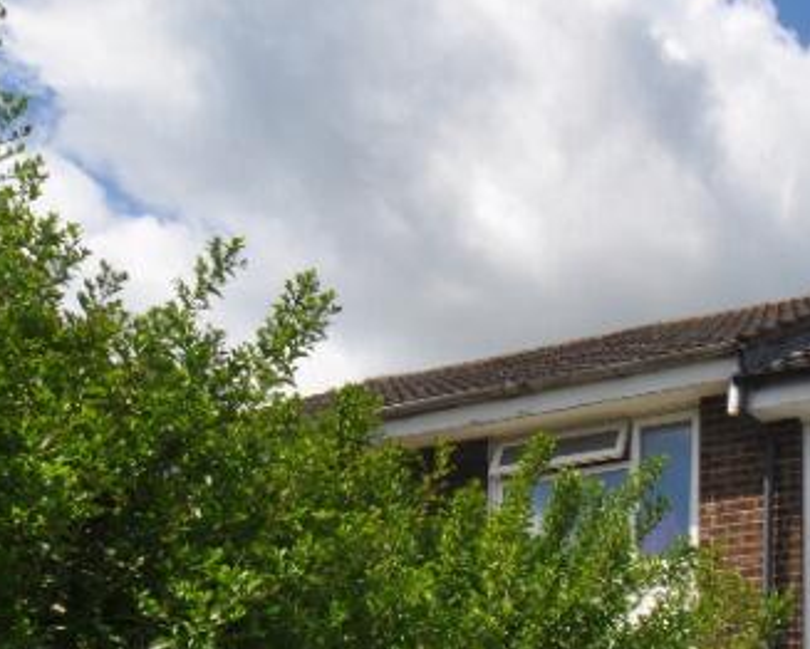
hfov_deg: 31.8
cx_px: 978
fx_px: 1163
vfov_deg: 28.5
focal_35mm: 48
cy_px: 705
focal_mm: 11
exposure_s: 1/200
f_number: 14
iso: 200
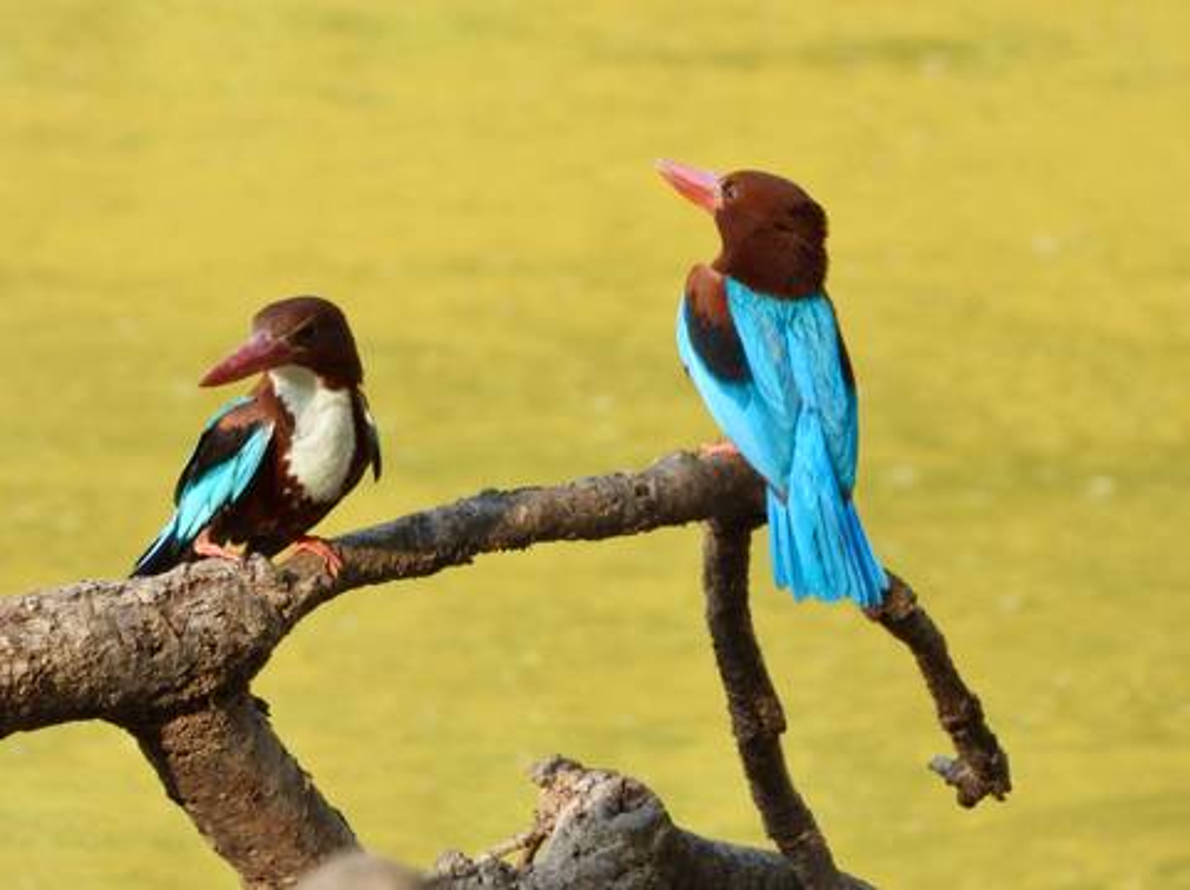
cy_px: 445
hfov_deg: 1.7
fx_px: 41211
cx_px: 595
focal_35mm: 1200
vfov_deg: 1.2
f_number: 6.3
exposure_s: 1/250
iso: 400
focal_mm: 214
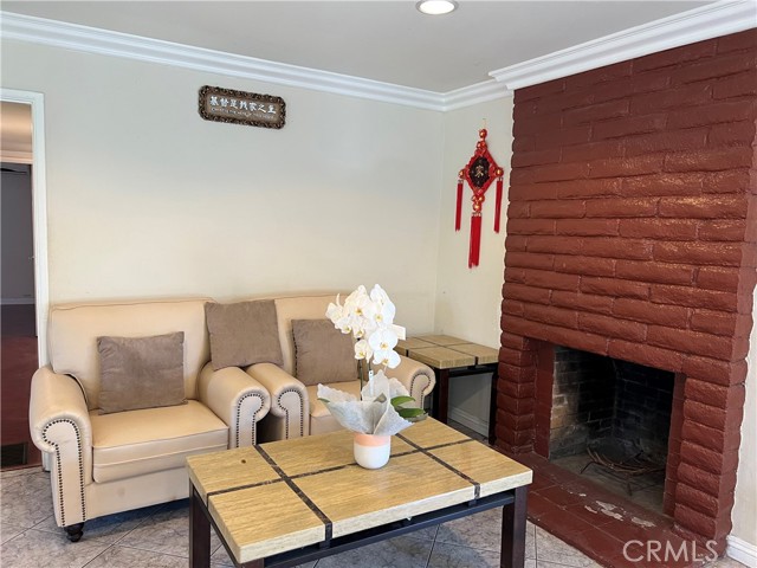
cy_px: 284
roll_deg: -2.2
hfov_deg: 67.3
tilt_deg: -6.5
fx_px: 569
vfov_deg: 53.1
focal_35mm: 26
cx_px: 378
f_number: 1.5
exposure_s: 1/60
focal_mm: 5.7
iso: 100
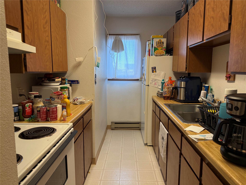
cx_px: 123
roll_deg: +0.9
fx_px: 171
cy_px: 92
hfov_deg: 71.6
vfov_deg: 56.8
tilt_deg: -7.0
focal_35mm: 24
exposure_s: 1/120
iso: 250
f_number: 1.78
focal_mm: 6.76
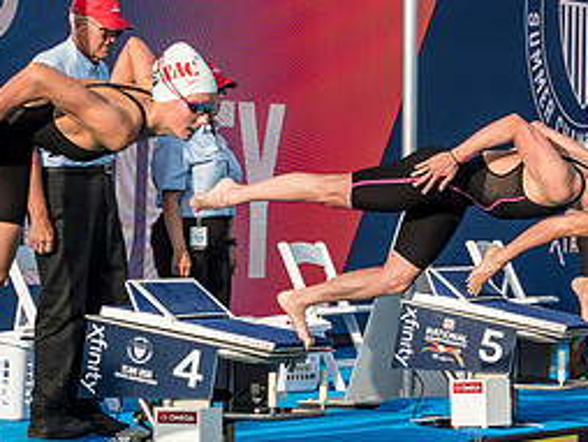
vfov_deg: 6.8
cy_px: 263
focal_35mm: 219
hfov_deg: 9.0
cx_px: 532
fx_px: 3724
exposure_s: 1/800
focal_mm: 48
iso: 320
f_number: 5.6
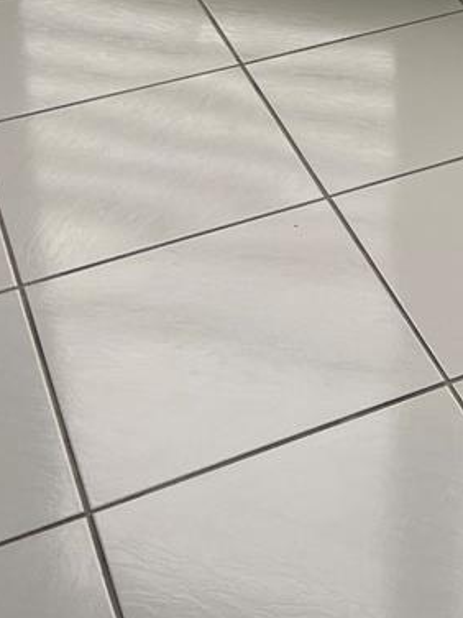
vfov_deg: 20.4
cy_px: -288
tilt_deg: -15.5
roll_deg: -2.2
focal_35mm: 83
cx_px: 599
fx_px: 1480
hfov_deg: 16.8
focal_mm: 5.7
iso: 50
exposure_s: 1/319
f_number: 1.5
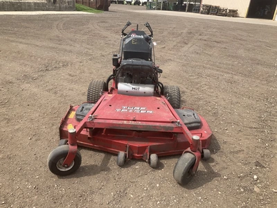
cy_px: 104
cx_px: 138
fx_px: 232
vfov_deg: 48.2
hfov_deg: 61.7
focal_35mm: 29
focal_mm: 3
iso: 25
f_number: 1.8
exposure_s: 1/1168
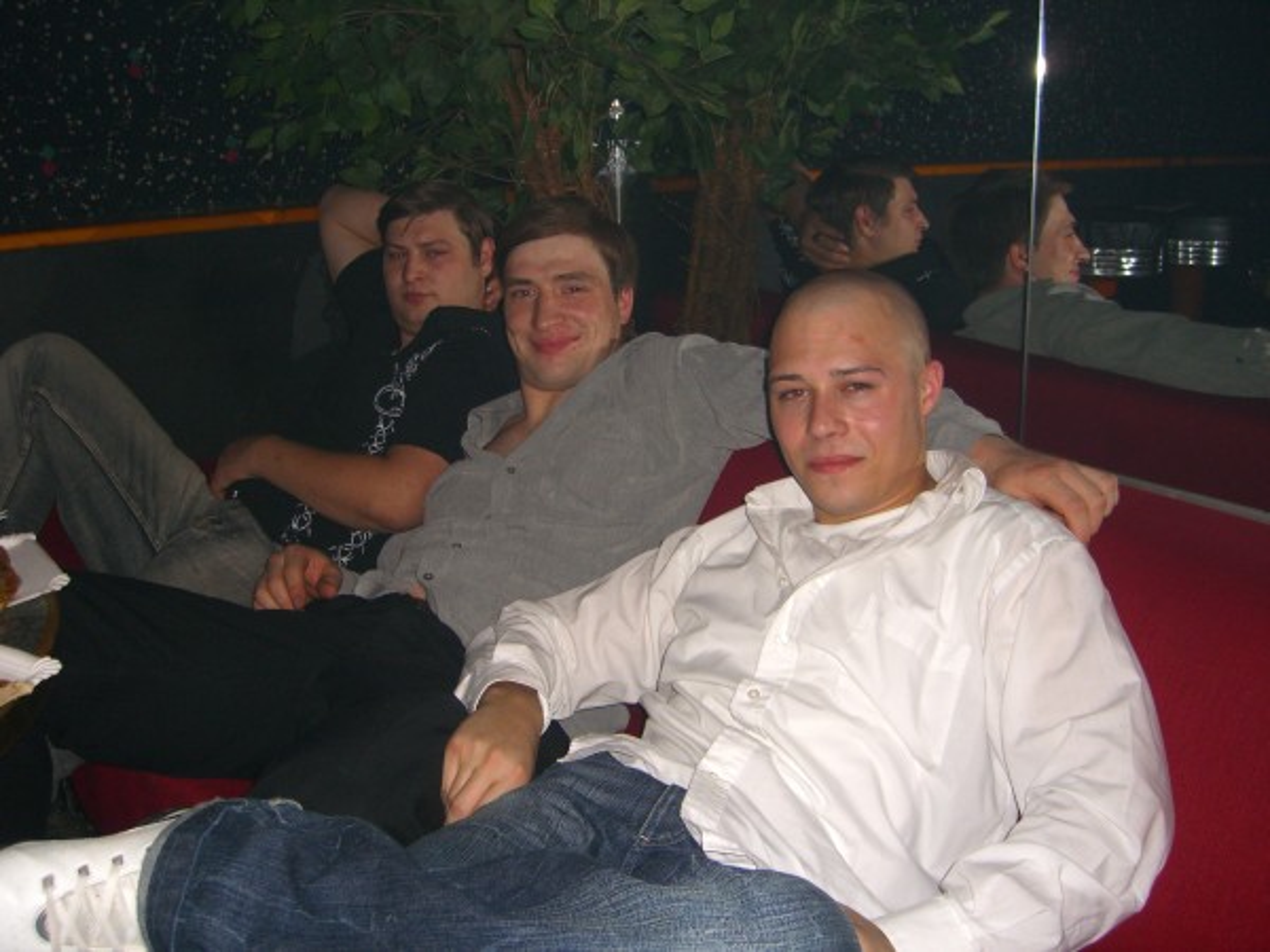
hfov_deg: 49.0
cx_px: 635
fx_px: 1394
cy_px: 476
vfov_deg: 37.7
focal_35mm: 38
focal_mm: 7.9
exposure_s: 1/60
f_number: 2.8
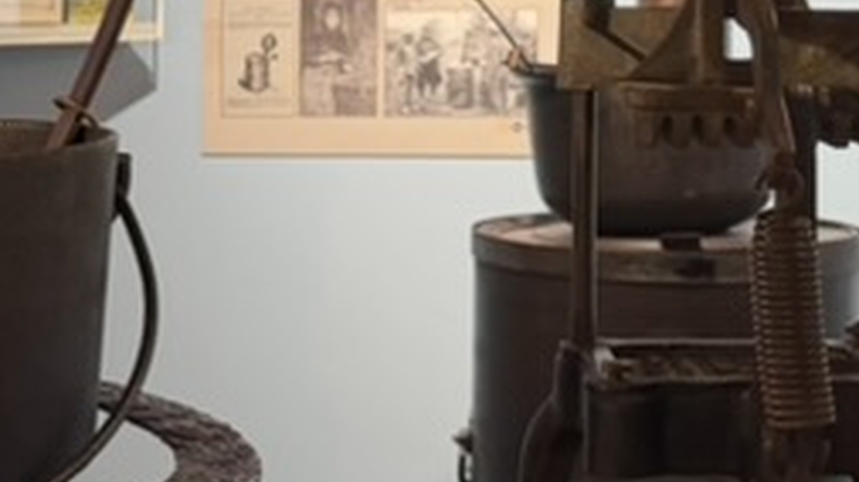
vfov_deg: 11.4
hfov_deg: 18.5
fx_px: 2413
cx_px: -306
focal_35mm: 106
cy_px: 146
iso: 200
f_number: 1.78
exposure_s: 1/113
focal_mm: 6.76
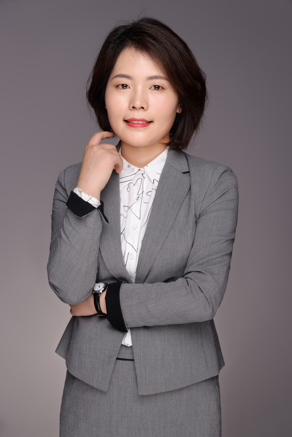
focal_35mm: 65
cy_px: 218
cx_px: 146
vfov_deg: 30.9
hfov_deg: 20.9
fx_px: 790
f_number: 11
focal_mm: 65
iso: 100
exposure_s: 1/125
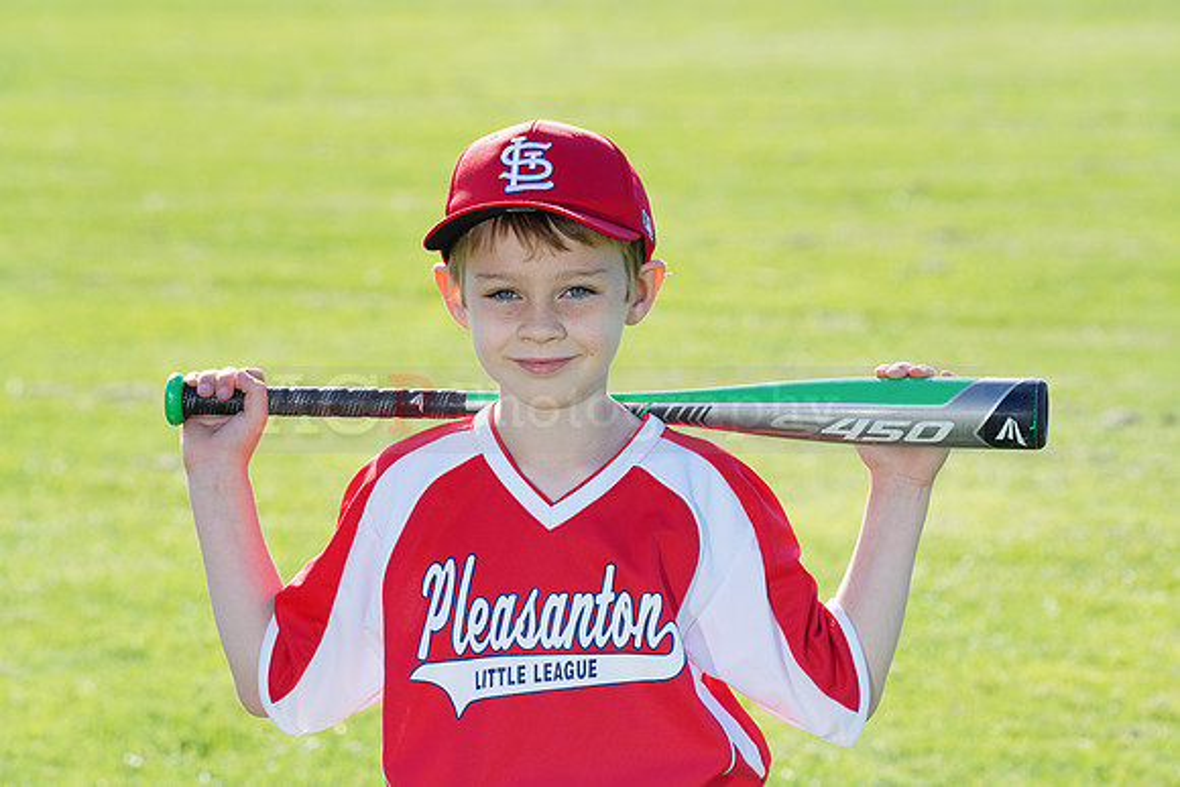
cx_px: 590
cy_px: 394
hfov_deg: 11.3
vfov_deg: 7.5
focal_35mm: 182
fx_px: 5967
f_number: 9
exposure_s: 1/200
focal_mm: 182
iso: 200
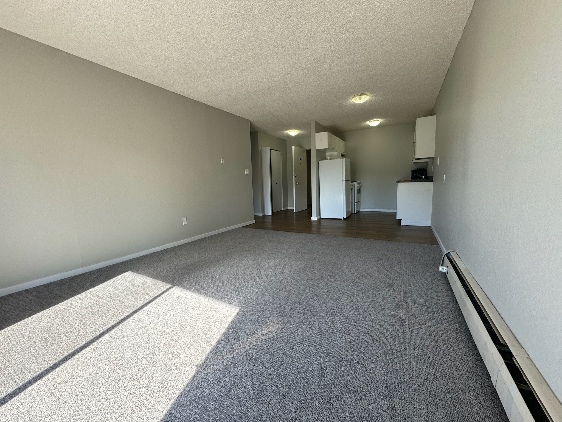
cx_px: 281
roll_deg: +2.3
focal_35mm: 14
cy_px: 211
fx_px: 227
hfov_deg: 102.1
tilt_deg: -5.6
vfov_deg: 85.7
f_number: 2.2
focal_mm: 2.22
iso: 100
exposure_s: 1/99
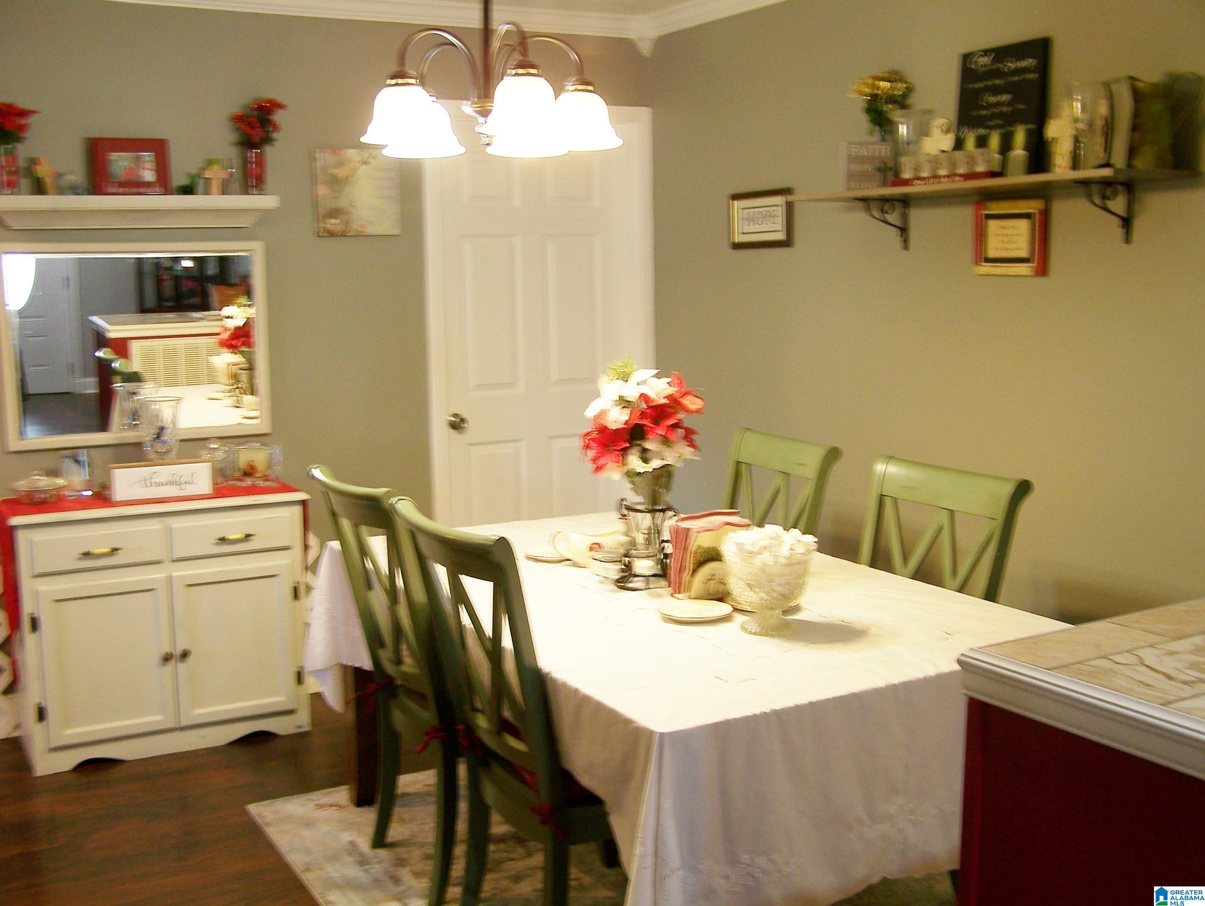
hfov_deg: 48.9
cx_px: 602
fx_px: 1324
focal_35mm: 38
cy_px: 453
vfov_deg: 37.8
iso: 80
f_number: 2.8
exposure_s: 1/10
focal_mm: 6.3
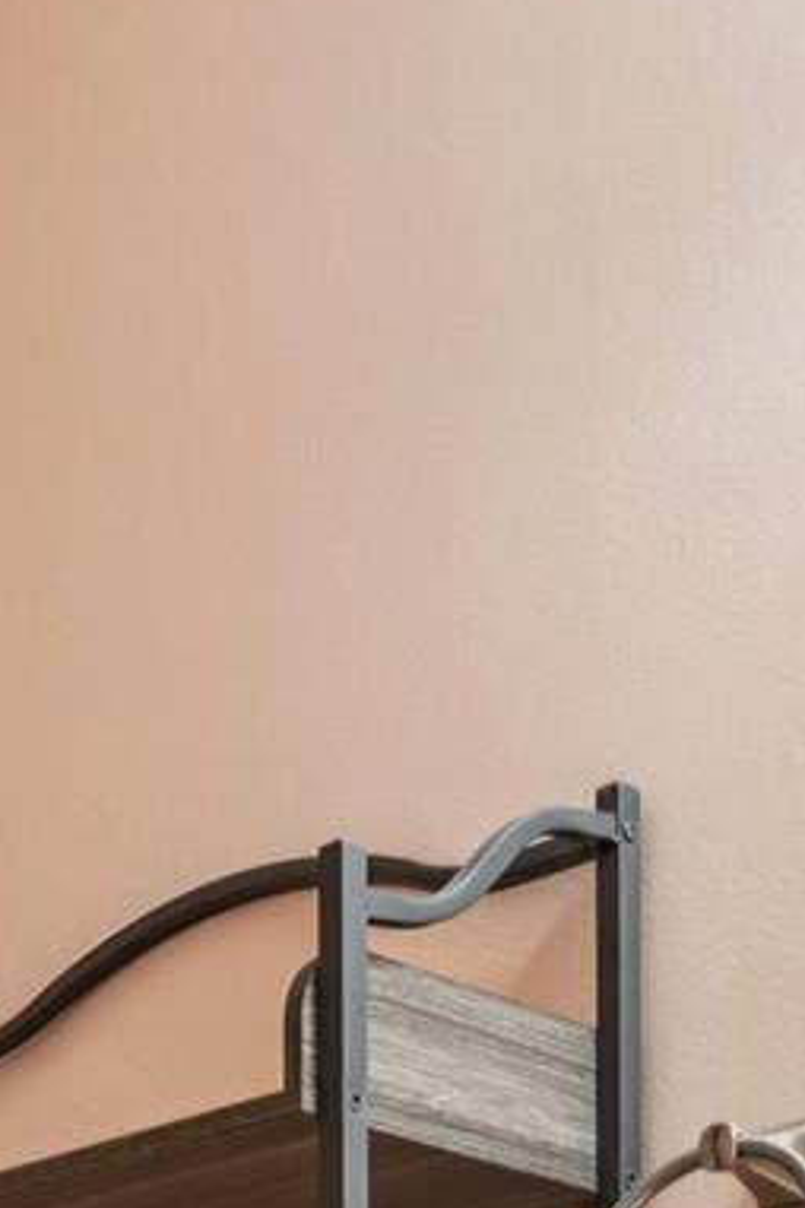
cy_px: 1967
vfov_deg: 19.2
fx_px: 2974
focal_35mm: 89
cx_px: 402
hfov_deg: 15.4
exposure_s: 1/1.25
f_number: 13
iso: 100
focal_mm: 16.5
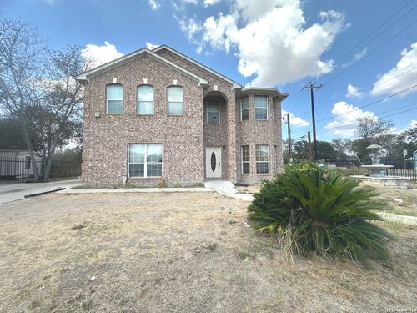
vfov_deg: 85.7
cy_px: 156
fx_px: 169
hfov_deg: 102.1
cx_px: 208
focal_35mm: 14
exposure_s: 1/690
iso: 40
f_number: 2.2
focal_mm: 2.22
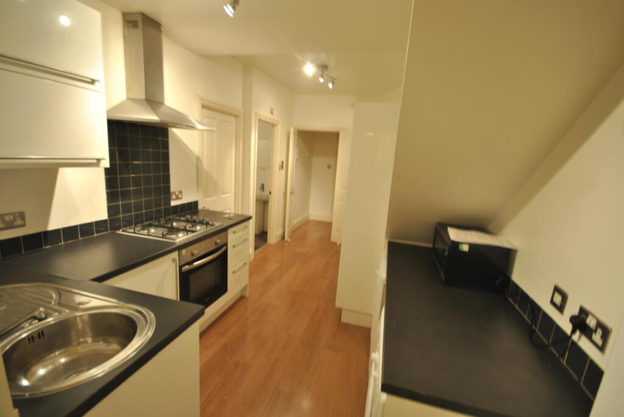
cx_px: 312
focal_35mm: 15
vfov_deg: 77.5
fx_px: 260
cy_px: 208
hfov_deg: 100.3
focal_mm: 10
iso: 100
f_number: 4
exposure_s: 1/3
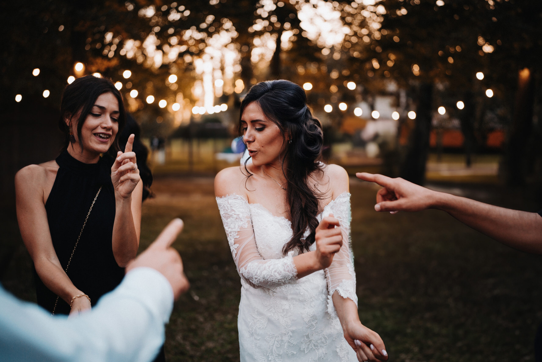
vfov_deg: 37.9
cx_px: 271
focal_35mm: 35
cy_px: 181
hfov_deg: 54.4
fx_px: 527
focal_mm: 35
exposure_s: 1/640
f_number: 1.4
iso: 1250
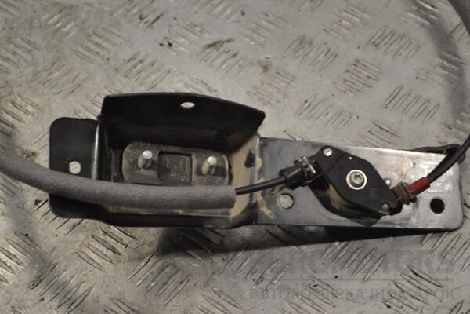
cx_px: 235
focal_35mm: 82
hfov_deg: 24.6
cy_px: 157
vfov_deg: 16.6
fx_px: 1077
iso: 400
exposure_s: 1/100
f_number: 5.6
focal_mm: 55
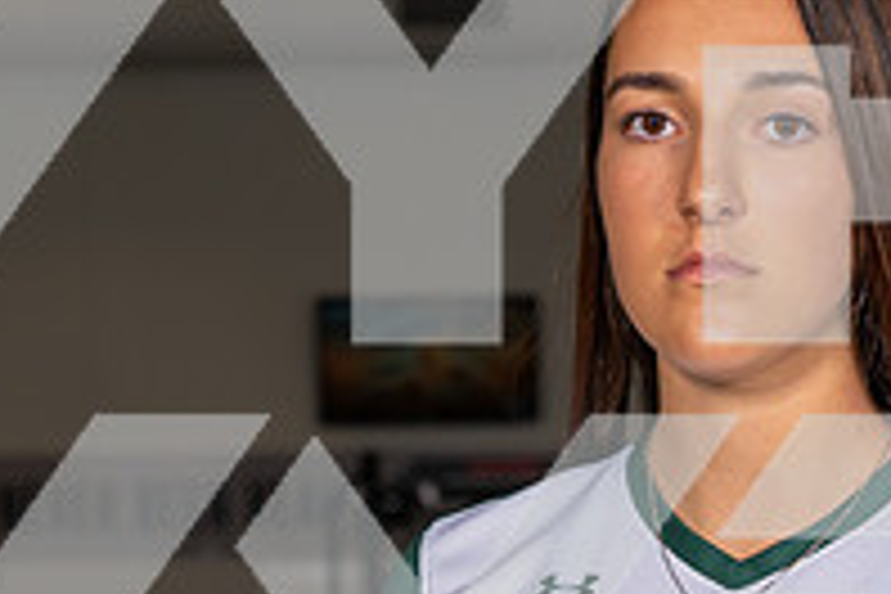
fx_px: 5073
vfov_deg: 6.7
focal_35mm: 205
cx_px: 630
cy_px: 655
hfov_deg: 10.0
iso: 200
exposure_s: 1/200
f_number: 5.6
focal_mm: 70
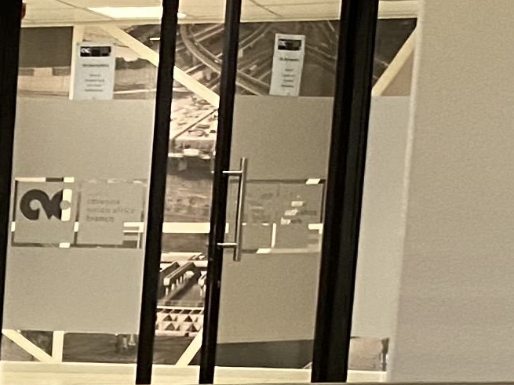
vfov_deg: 8.8
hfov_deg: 11.1
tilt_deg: -13.5
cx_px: -550
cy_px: 750
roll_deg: -0.4
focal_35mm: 160
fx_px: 2375
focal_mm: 4.25
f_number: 1.8
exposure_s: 1/50
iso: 160
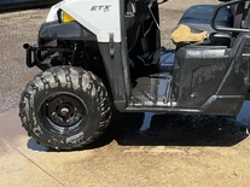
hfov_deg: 32.8
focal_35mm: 56
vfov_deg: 25.1
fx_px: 404
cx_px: 220
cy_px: 8
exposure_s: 1/978
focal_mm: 3
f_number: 1.8
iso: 25
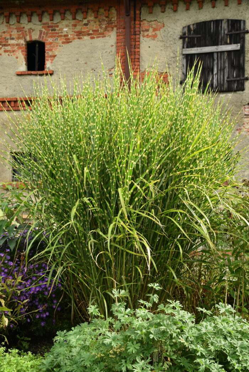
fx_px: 456
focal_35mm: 44
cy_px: 186
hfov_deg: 30.5
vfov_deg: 44.5
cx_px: 124
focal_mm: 44
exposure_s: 1/40
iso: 100
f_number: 7.1
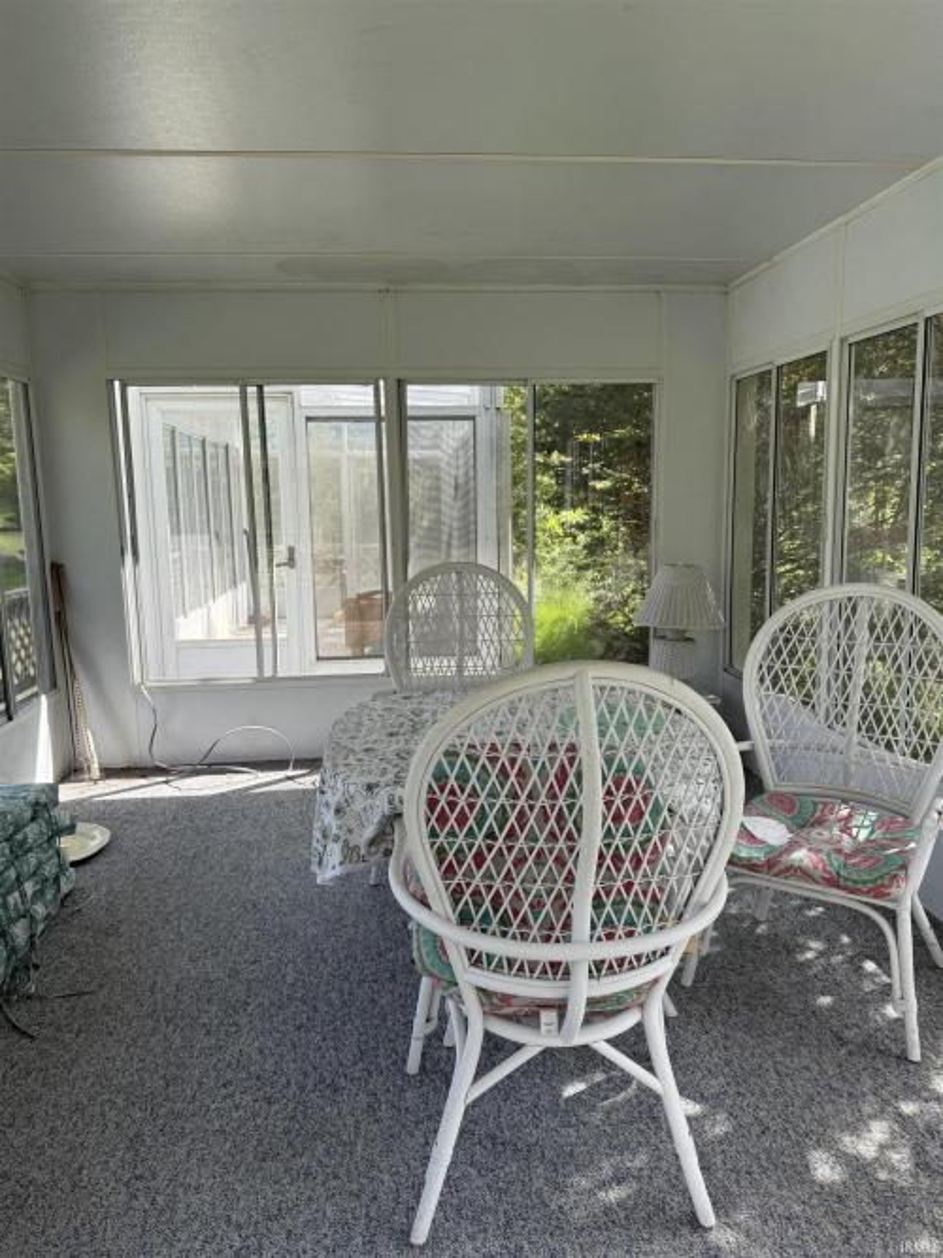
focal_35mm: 24
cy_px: 629
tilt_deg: -9.2
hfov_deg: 56.8
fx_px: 872
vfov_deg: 71.6
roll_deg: -1.0
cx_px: 472
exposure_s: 1/813
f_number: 1.78
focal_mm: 6.76
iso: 80
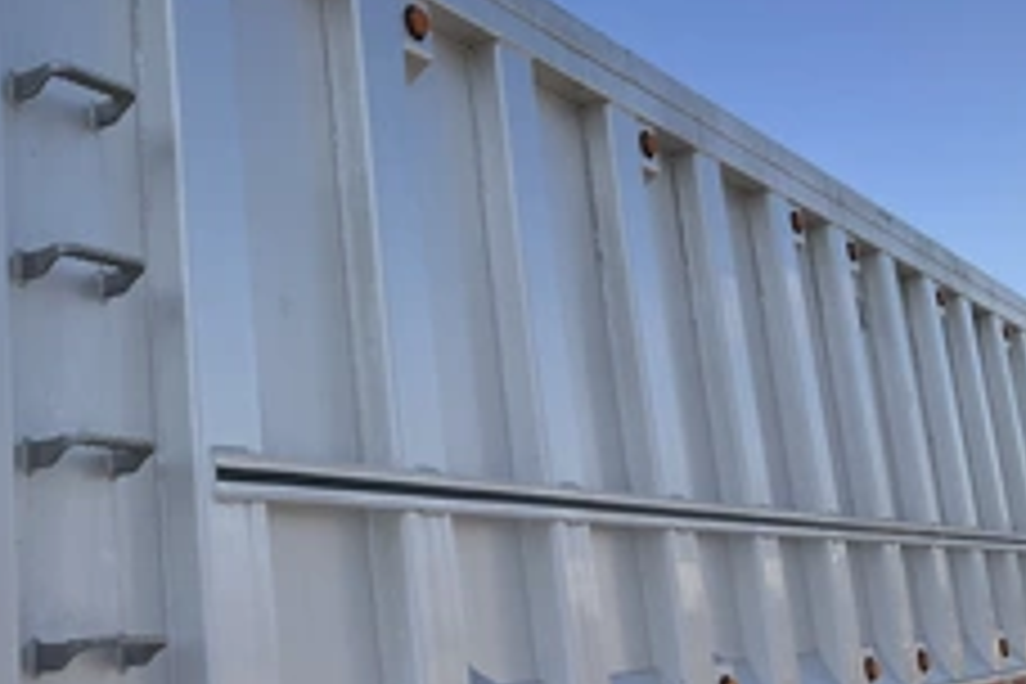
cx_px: 189
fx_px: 1510
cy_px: 292
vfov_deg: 25.5
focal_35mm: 53
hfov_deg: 36.1
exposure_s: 1/2801
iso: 25
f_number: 1.8
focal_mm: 3
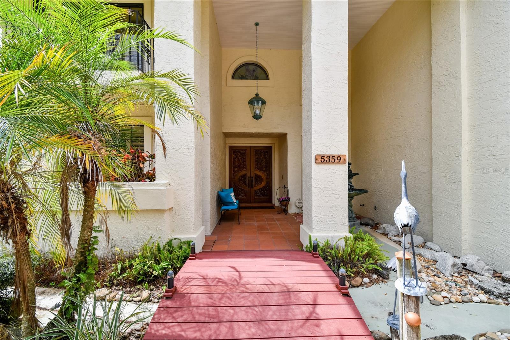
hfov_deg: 100.4
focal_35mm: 15
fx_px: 212
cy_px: 170
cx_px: 255
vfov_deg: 77.3
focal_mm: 10
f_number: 7.1
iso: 100
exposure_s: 1/60
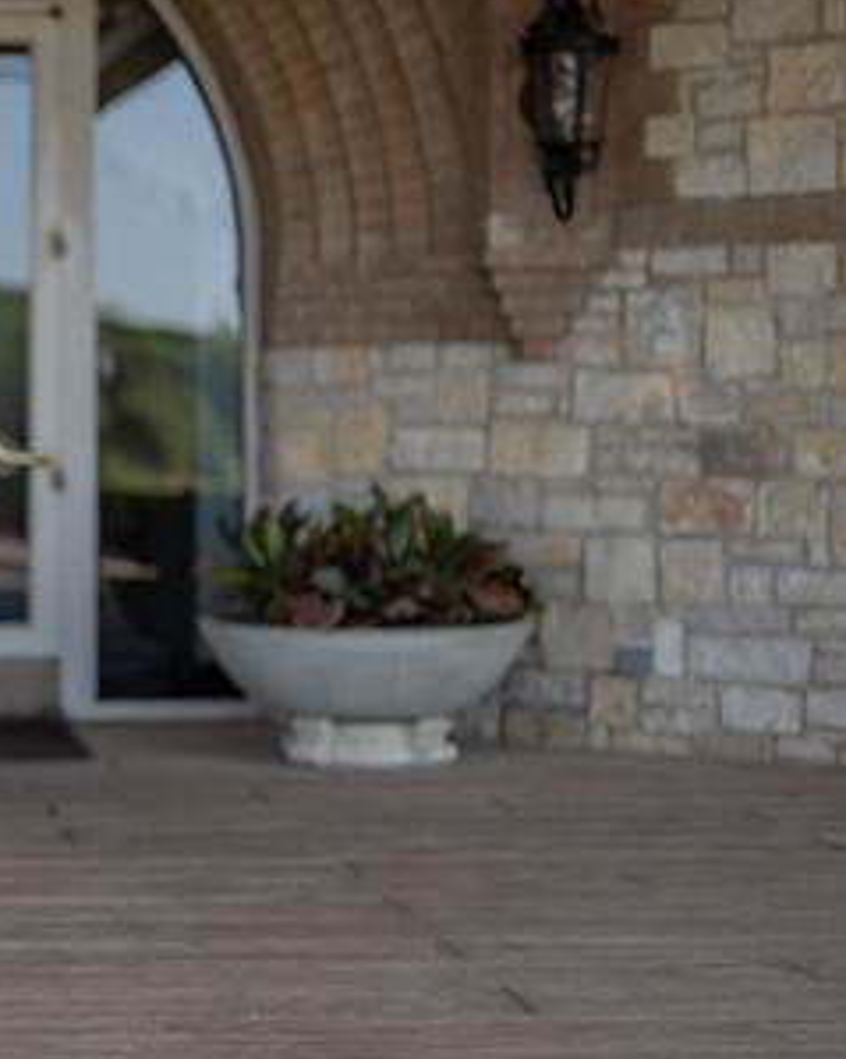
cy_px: 525
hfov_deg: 14.3
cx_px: -186
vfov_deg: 18.5
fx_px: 3257
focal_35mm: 104
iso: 160
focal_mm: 50
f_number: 1.2
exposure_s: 1/1250
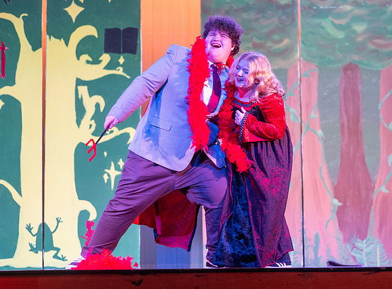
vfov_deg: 10.1
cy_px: 131
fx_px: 1636
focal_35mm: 145
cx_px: 189
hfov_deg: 13.7
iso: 1000
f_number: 2.8
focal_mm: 120
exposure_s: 1/320
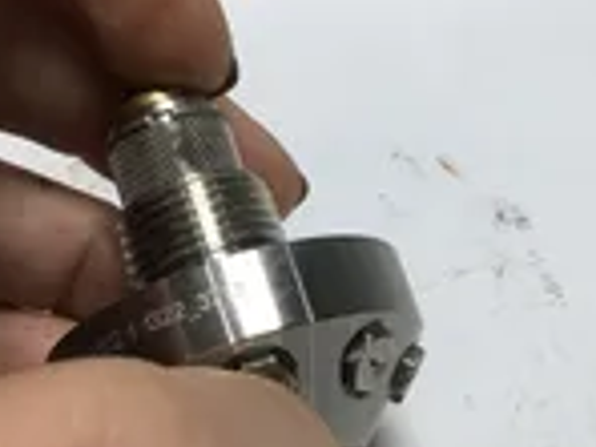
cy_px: 274
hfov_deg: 23.1
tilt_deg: -38.3
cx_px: 443
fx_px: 1446
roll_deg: -1.8
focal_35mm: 84
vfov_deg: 17.5
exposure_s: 1/150
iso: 25
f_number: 2.4
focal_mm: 3.3
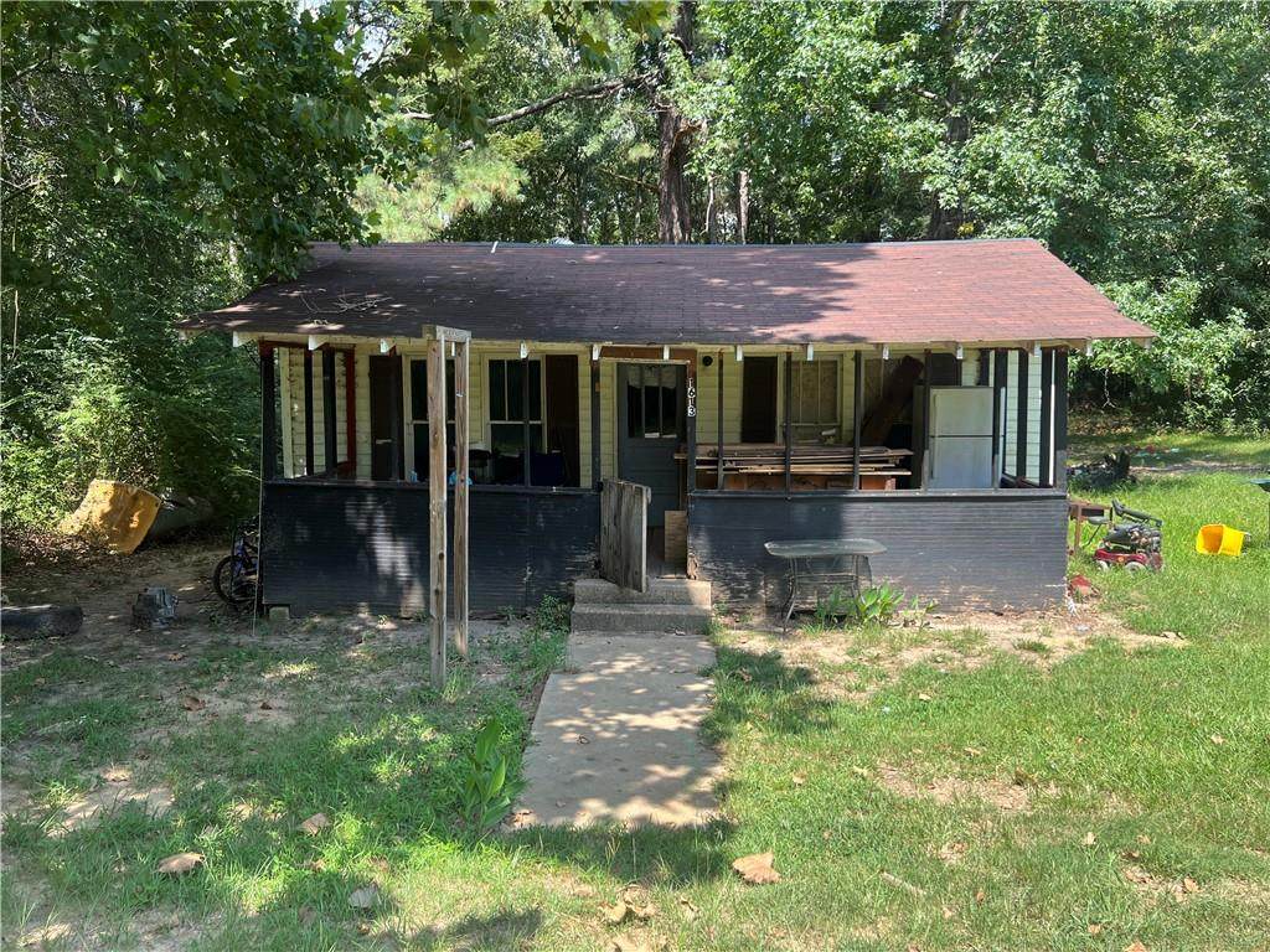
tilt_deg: -6.2
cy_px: 476
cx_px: 635
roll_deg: +0.1
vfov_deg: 53.1
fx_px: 954
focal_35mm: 26
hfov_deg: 67.3
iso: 50
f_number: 1.5
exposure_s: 1/957
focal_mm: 5.7
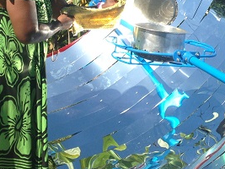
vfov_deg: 14.9
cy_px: -18
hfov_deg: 20.2
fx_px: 630
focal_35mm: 97
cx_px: 126
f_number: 2.4
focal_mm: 4.12
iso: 50
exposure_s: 1/1466
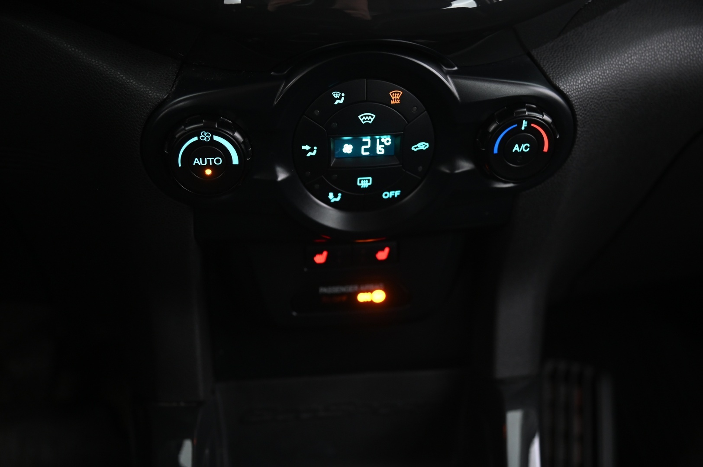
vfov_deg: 30.5
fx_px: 859
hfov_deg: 44.5
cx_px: 352
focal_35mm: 44
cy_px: 234
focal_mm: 44
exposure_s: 1/10
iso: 2000
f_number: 4
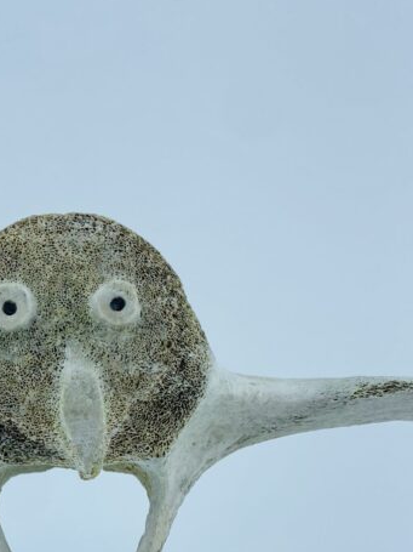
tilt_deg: -19.4
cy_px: 561
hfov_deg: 23.5
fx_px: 971
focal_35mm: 61
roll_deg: -2.1
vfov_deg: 29.4
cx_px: 64
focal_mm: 4.25
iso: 32
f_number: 1.8
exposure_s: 1/884
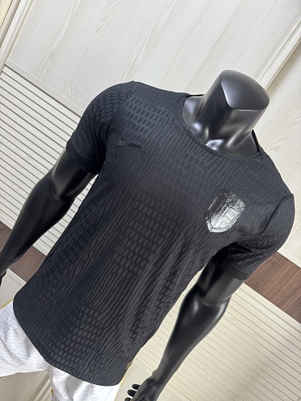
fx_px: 278
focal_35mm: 24
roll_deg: -34.0
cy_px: 200
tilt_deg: -15.1
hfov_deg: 56.8
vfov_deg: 71.6
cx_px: 150
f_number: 1.78
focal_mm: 6.76
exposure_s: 1/60
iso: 250
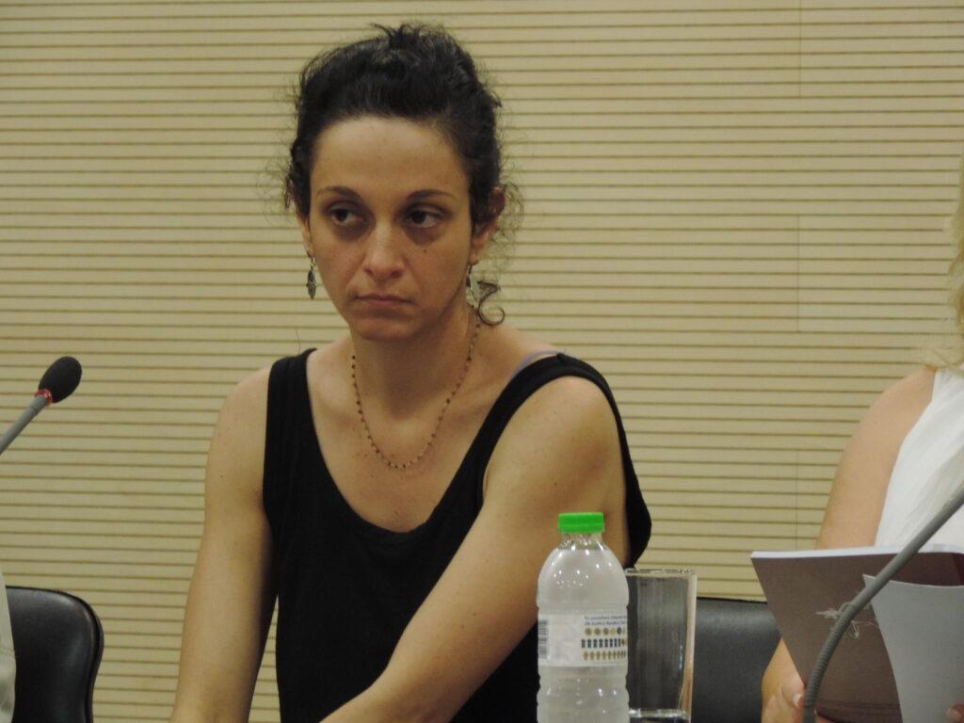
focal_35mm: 275
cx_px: 482
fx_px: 7658
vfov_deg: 5.4
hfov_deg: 7.2
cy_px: 362
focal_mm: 49
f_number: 4.7
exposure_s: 1/30
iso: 800
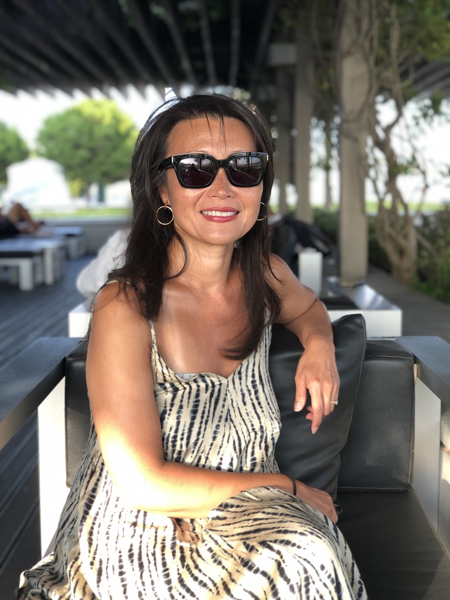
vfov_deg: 36.8
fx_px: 901
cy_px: 300
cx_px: 225
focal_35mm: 52
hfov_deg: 28.0
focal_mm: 6
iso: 20
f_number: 2.4
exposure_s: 1/60
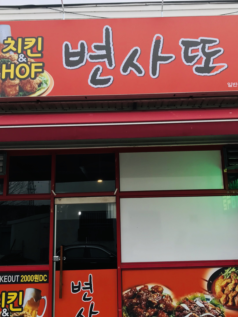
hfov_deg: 36.8
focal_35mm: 39
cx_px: 126
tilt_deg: +13.1
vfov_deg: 47.9
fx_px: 358
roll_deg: +2.0
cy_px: 154
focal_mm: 3.99
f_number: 1.8
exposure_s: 1/257
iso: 25
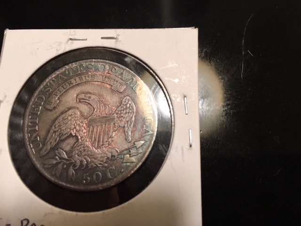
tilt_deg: -74.3
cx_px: 150
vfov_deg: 48.2
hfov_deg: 61.7
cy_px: 113
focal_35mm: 29
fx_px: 252
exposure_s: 1/15
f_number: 2.2
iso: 25
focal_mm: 4.15
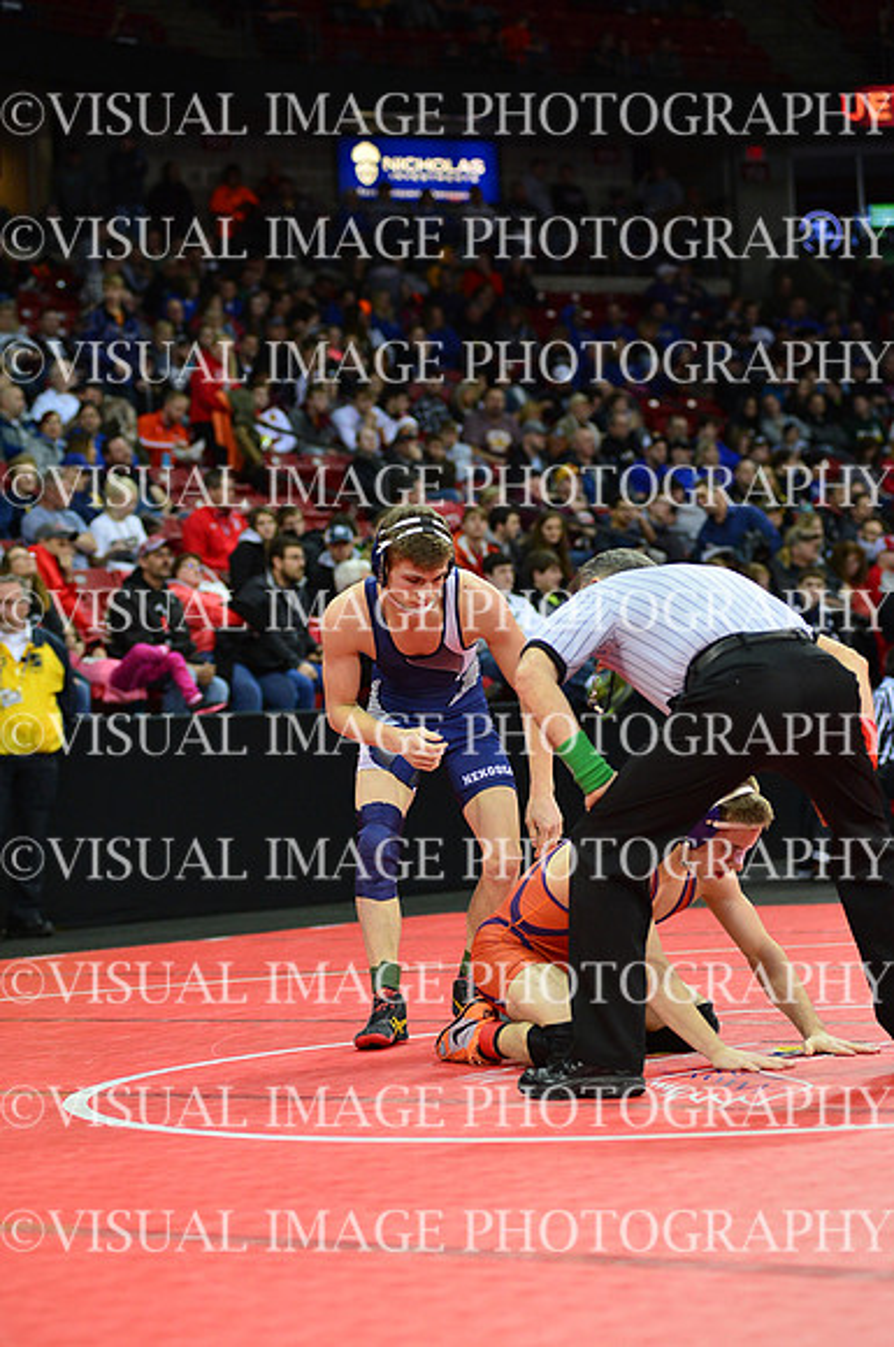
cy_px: 674
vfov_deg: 22.2
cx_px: 447
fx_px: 3437
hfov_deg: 14.8
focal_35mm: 92
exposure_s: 1/800
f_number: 4
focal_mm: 92
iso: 3200
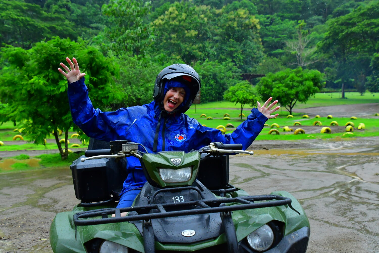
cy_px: 126
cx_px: 190
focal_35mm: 52
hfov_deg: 38.2
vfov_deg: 26.0
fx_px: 547
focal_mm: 35
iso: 2000
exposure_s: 1/400
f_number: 5.6
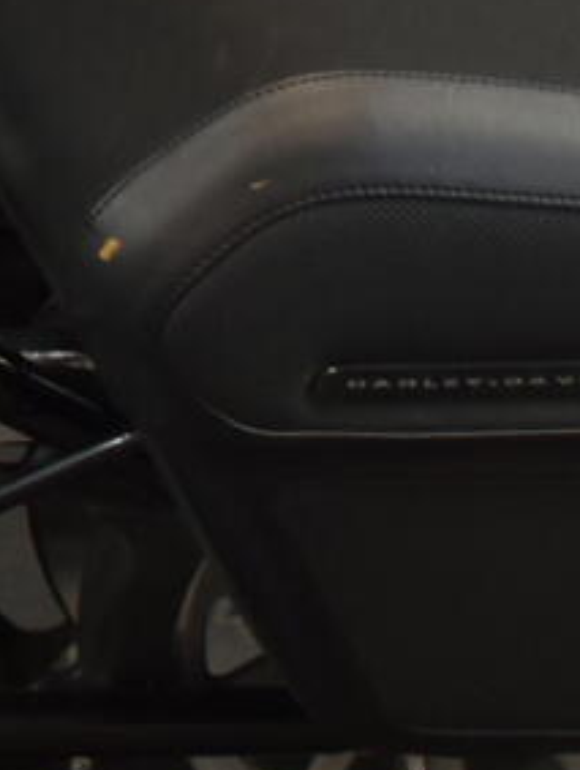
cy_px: -486
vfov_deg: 8.6
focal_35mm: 224
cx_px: -1029
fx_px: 4993
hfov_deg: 6.2
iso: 640
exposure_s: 1/30
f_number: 3.8
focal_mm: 22
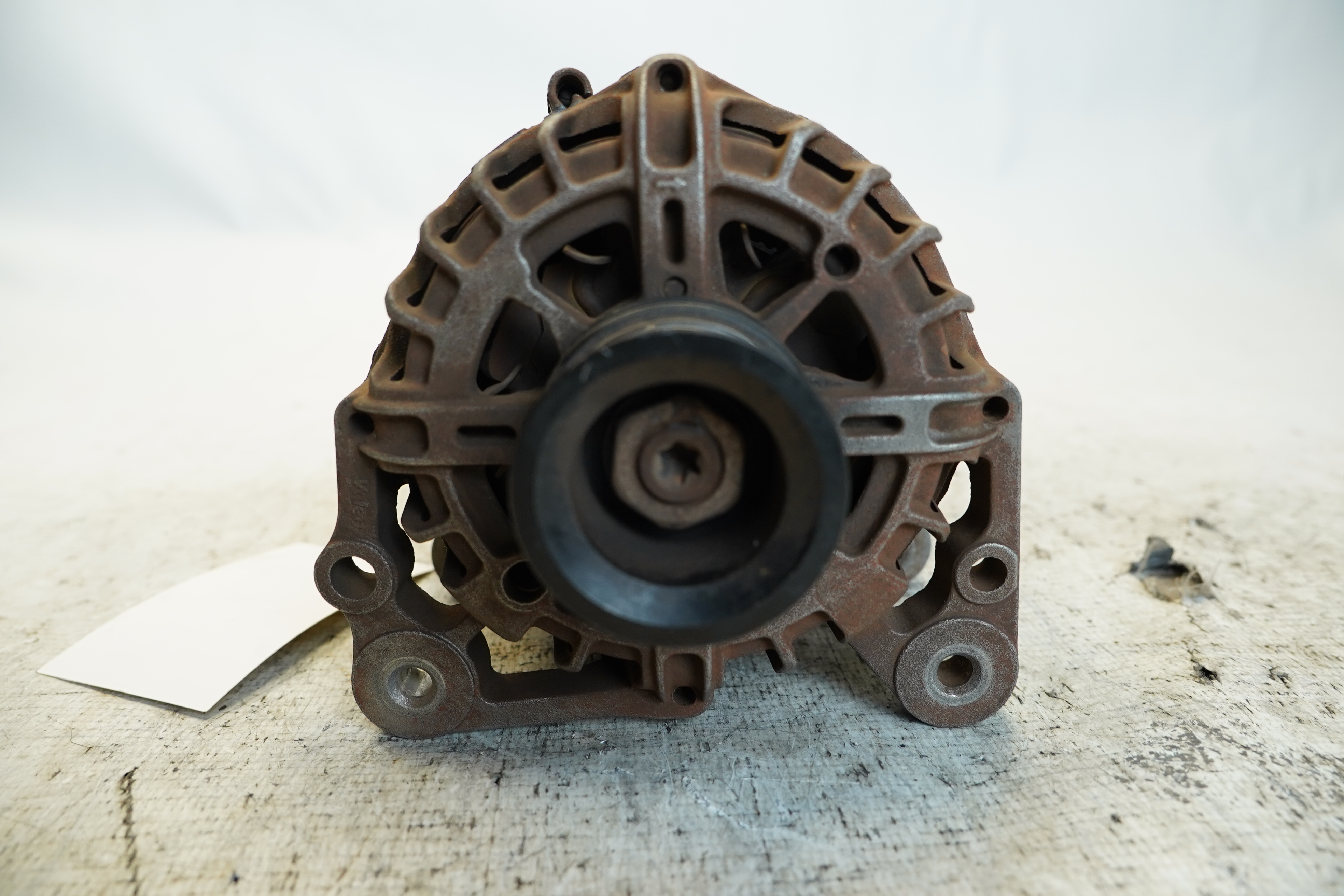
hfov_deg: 73.7
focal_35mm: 24
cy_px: 448
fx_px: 896
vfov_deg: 53.1
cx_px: 672
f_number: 4
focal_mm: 16
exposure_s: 1/160
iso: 640
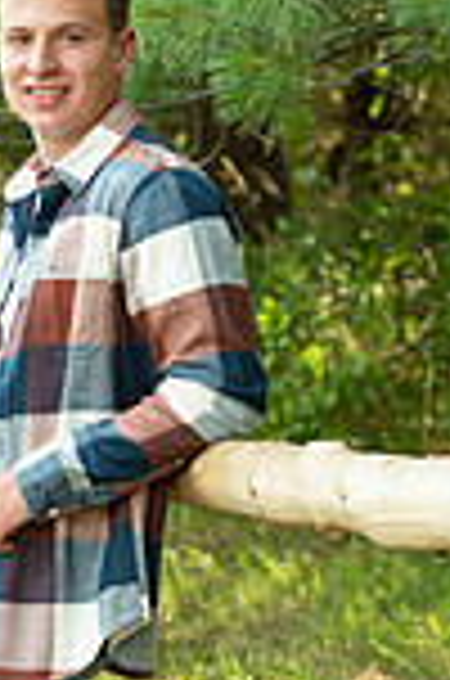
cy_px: 500
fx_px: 4784
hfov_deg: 5.4
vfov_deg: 8.1
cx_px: -18
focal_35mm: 254
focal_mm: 85
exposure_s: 1/200
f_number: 5
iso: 400
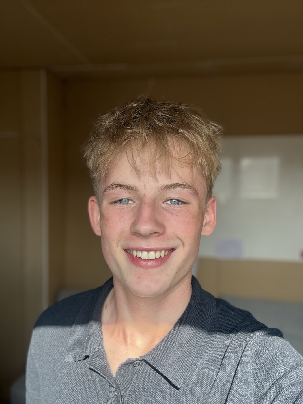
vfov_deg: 60.0
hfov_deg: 46.8
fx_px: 350
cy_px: 202
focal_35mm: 30
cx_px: 152
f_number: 1.9
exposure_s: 1/139
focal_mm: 2.69
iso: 20
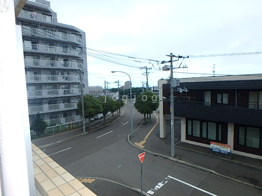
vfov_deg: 63.4
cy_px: 98
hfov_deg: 79.0
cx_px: 131
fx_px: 159
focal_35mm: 21
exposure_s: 1/640
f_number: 3.5
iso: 125
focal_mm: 3.7
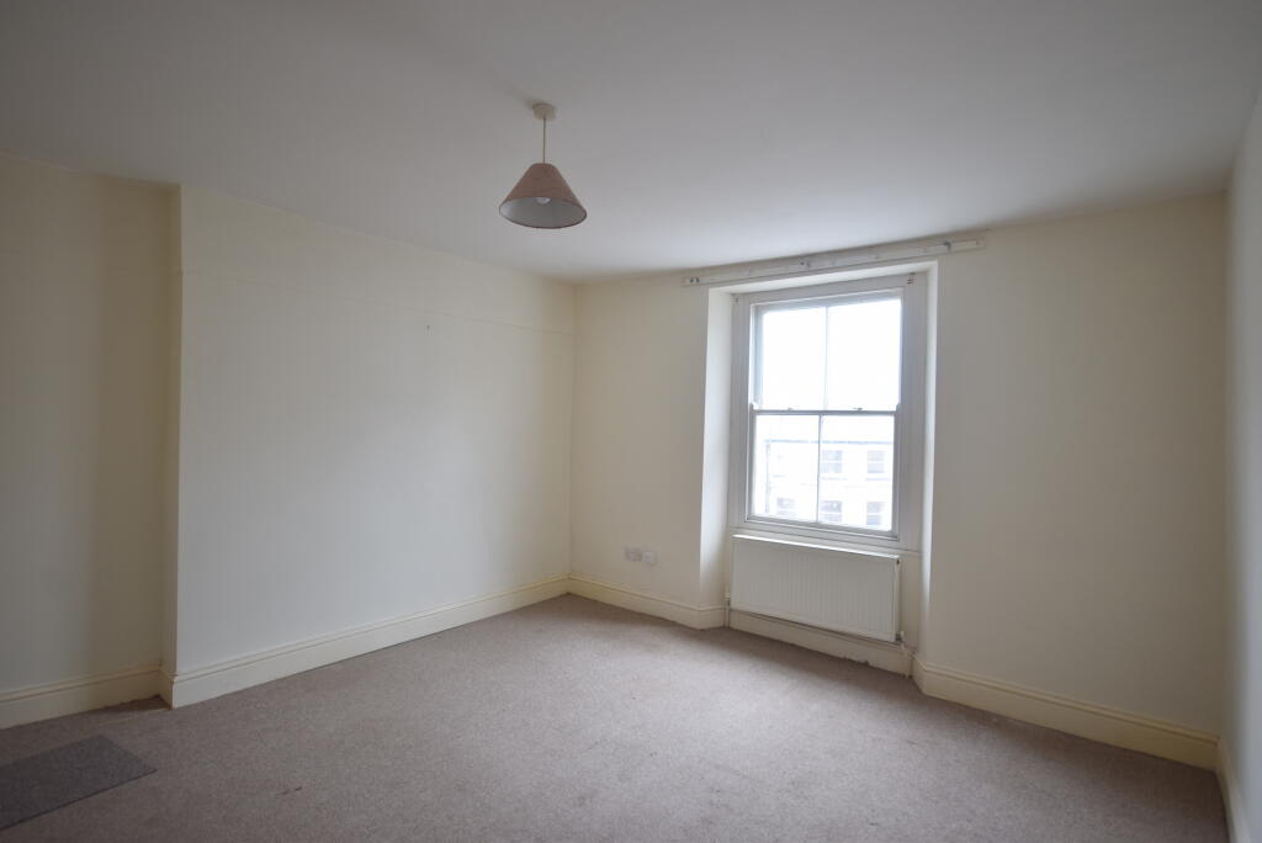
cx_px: 631
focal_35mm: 18
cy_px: 422
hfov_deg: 90.0
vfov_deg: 67.5
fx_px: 631
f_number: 4.5
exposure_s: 1/60
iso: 400
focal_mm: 12
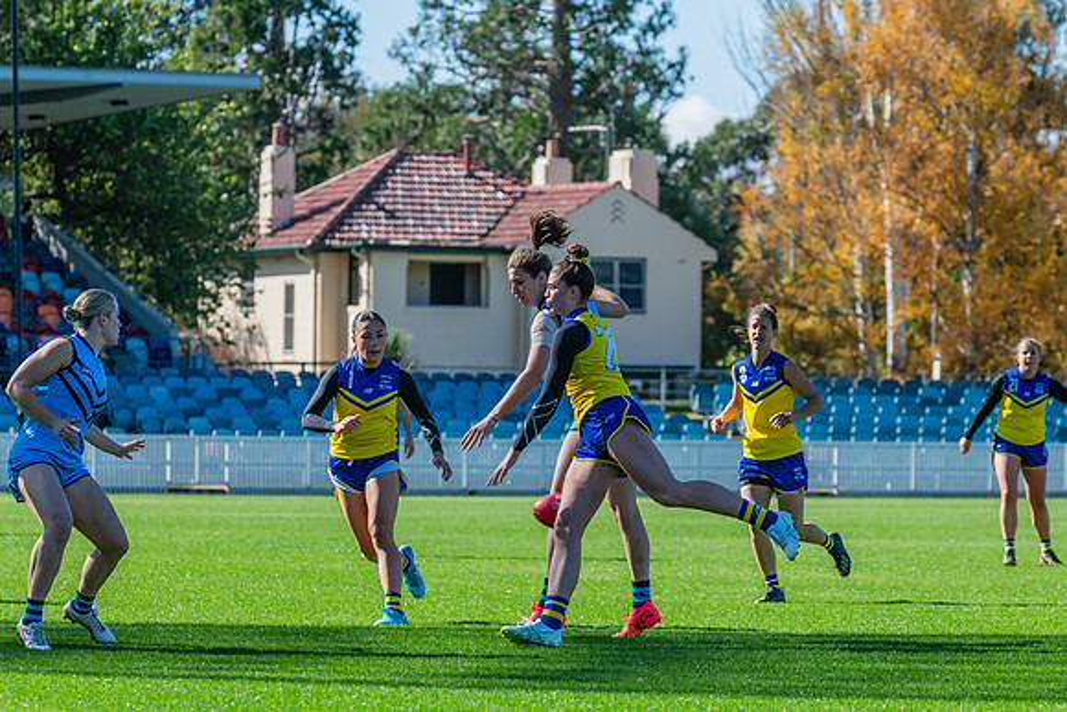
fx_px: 6571
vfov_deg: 6.2
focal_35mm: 222
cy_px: 356
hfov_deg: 9.3
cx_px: 534
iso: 800
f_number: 8
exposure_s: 1/1250
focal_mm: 220
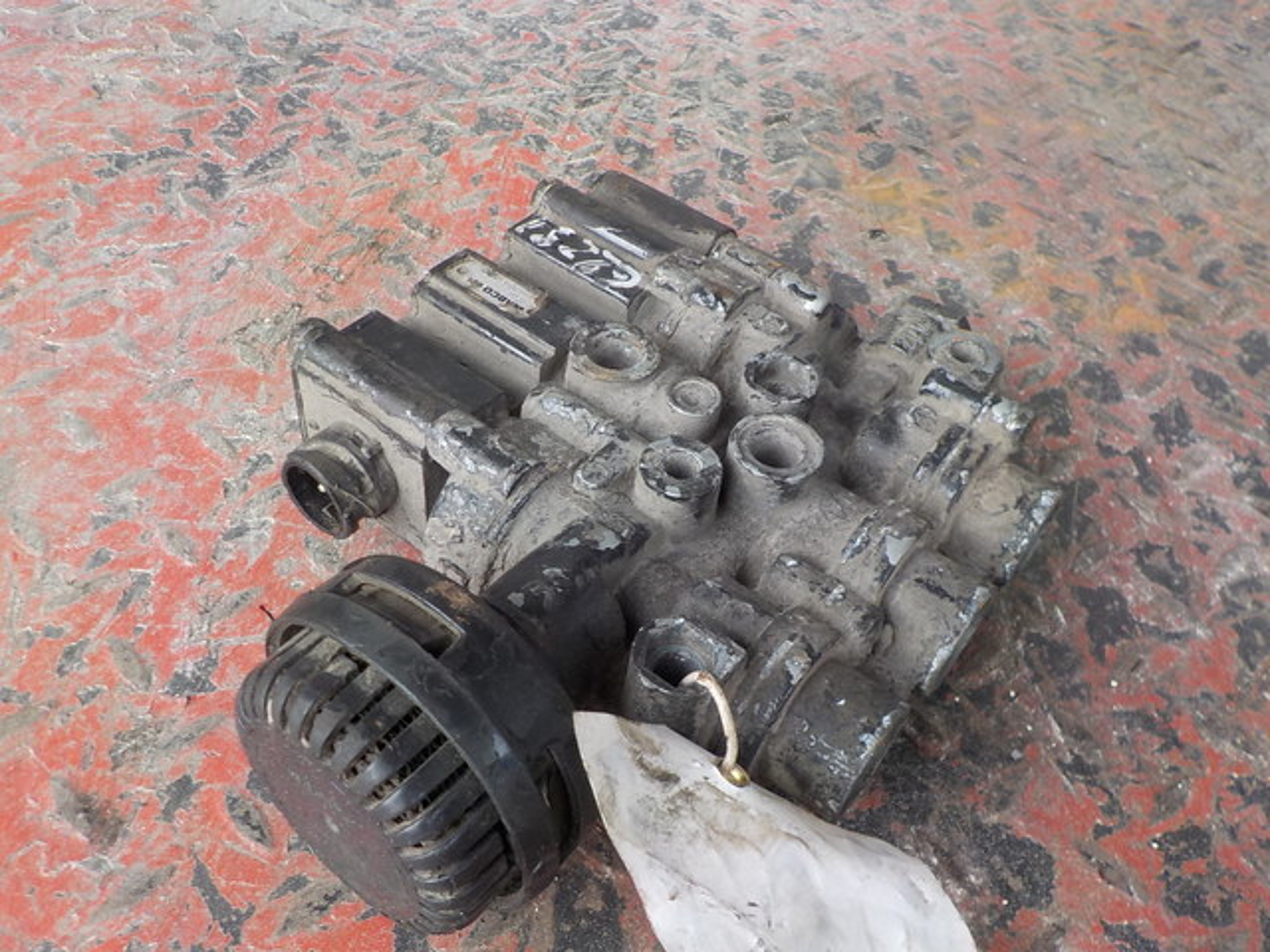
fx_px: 1101
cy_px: 476
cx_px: 635
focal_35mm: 30
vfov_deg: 46.8
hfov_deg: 60.0
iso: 125
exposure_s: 1/125
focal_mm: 4.1
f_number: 3.3
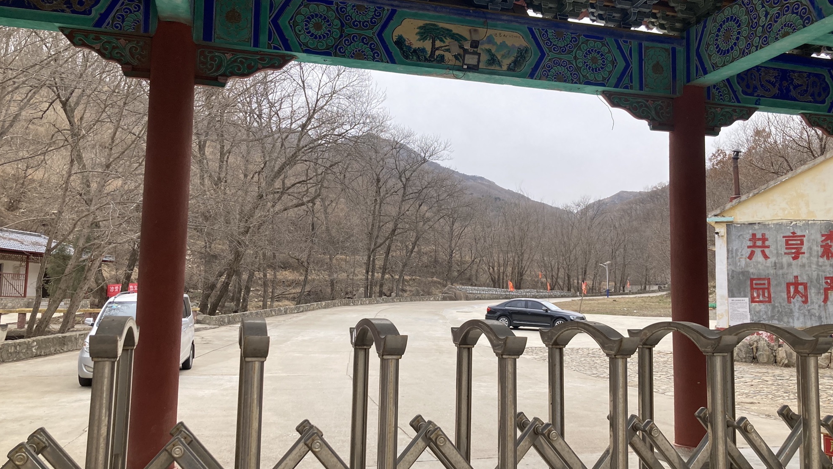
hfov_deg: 62.6
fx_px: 685
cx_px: 422
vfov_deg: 37.8
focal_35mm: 31
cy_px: 235
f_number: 1.8
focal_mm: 3.99
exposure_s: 1/774
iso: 20
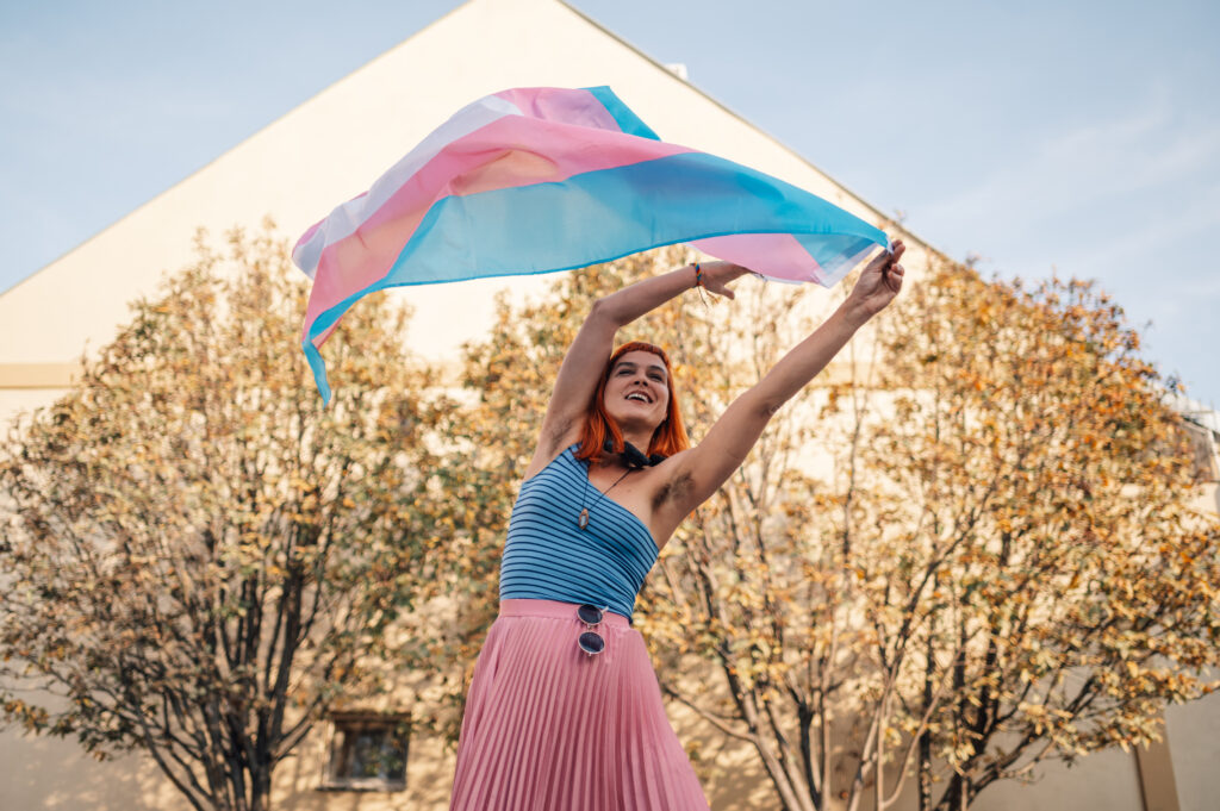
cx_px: 610
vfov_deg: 37.8
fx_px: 1185
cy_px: 406
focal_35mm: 35
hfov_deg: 54.5
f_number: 1.8
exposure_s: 1/1600
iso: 100
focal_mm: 35
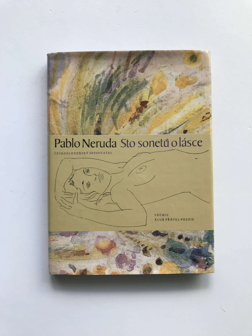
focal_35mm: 28
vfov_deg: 63.4
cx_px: 126
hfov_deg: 49.7
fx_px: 272
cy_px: 168
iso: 25
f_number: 1.8
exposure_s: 1/100
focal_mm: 3.99
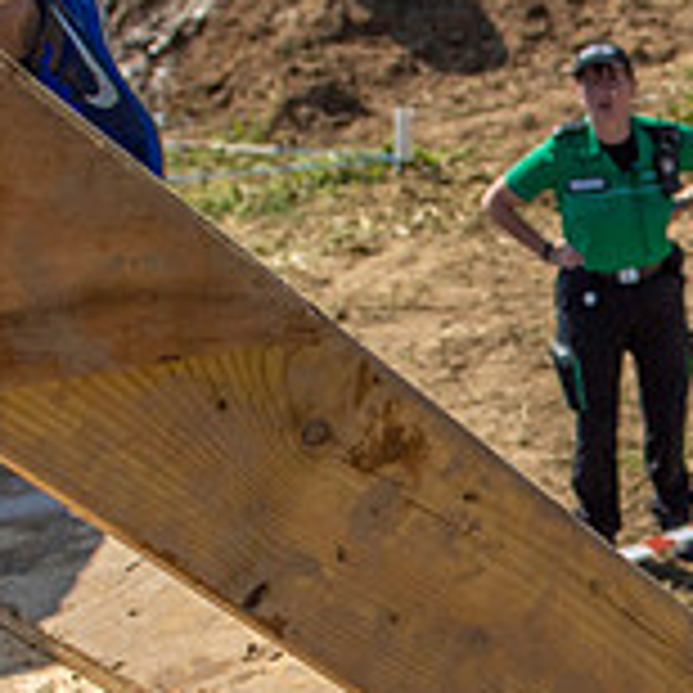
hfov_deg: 13.8
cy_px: 590
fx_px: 2786
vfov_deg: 14.1
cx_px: 797
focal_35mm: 123
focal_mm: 18
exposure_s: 1/6400
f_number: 4
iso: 100
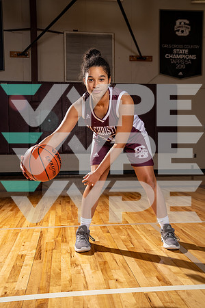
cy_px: 154
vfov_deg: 50.7
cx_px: 102
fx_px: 325
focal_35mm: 38
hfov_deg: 35.1
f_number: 5.6
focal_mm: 38
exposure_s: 1/250
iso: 160
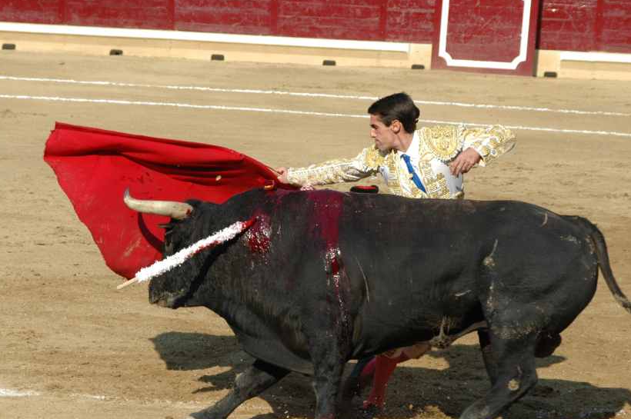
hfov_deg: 12.8
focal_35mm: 161
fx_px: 2819
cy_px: 219
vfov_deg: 8.5
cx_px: 302
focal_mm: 86
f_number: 9
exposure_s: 1/500
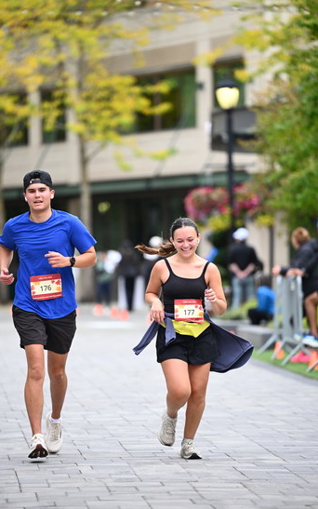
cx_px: 159
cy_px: 254
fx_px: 2842
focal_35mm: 205
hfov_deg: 6.4
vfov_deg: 10.2
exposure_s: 1/1600
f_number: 2.8
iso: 640
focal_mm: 200
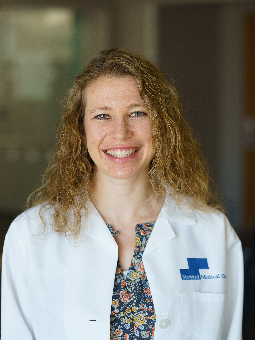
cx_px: 127
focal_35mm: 93
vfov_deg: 21.1
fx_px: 914
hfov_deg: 15.9
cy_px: 154
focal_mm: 85
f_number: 2.8
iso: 400
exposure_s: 1/250
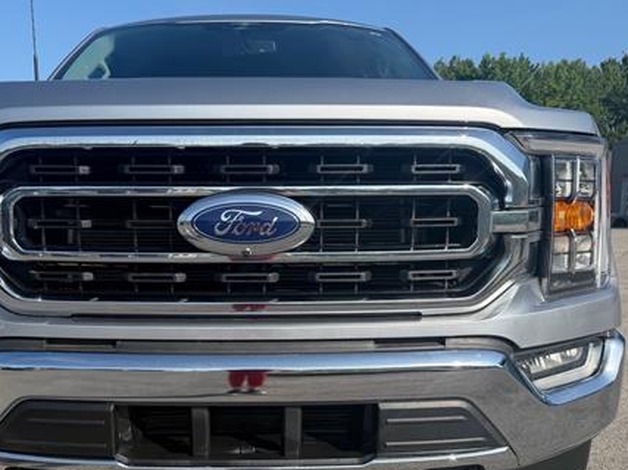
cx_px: 246
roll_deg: -2.8
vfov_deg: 39.5
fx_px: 653
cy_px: 278
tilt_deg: -3.1
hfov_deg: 51.0
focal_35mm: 36
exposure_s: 1/3953
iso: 100
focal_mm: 6.76
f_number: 1.78
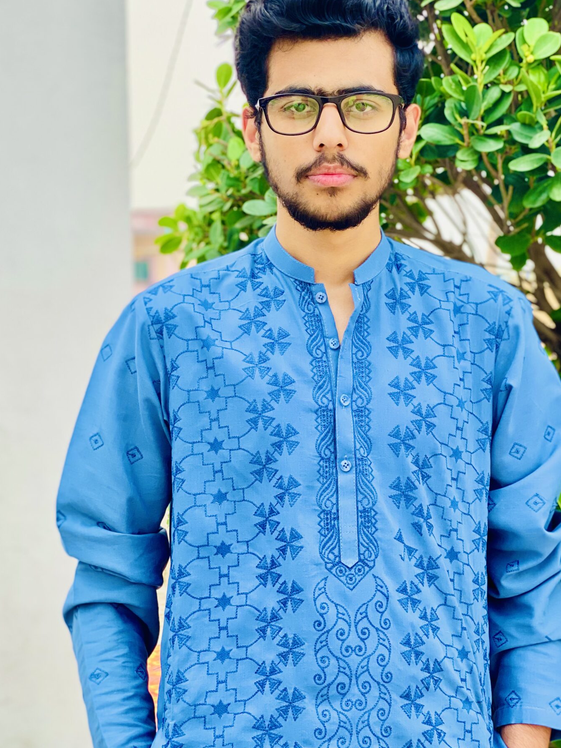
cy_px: 344
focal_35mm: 74
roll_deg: +1.6
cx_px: 330
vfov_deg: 26.3
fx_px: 1599
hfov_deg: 19.9
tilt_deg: +1.7
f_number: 2
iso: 20
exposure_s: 1/393
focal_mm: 6
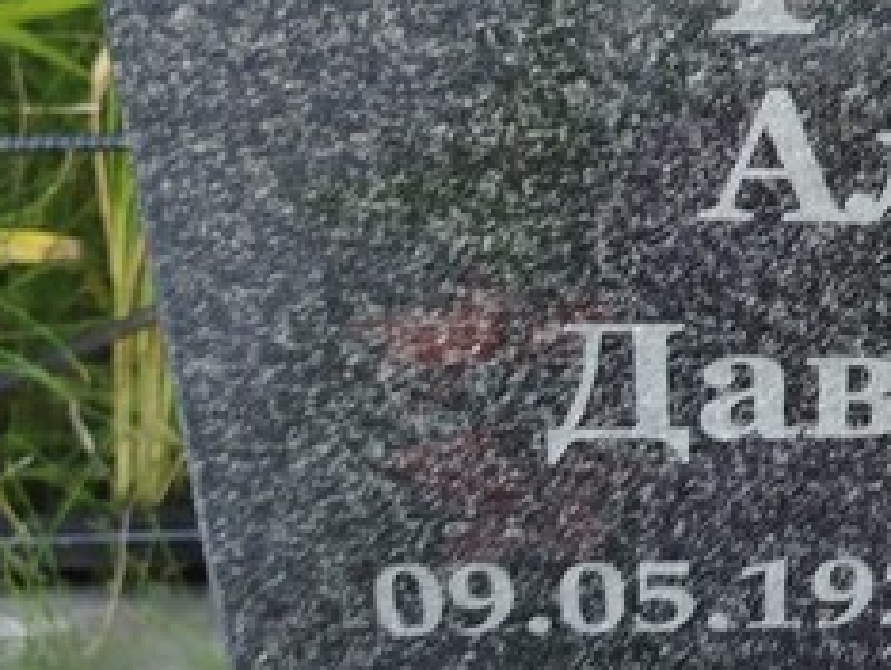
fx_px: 2113
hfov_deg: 21.5
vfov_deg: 18.0
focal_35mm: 82
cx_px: 1161
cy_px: 305
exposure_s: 1/100
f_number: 1.7
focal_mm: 5.31
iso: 64
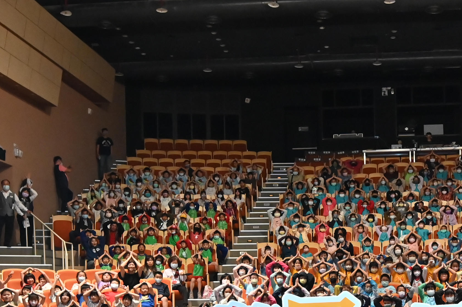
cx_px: 355
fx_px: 833
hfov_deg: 30.4
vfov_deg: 20.2
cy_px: 316
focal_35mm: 65
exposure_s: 1/160
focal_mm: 18
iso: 3200
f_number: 5
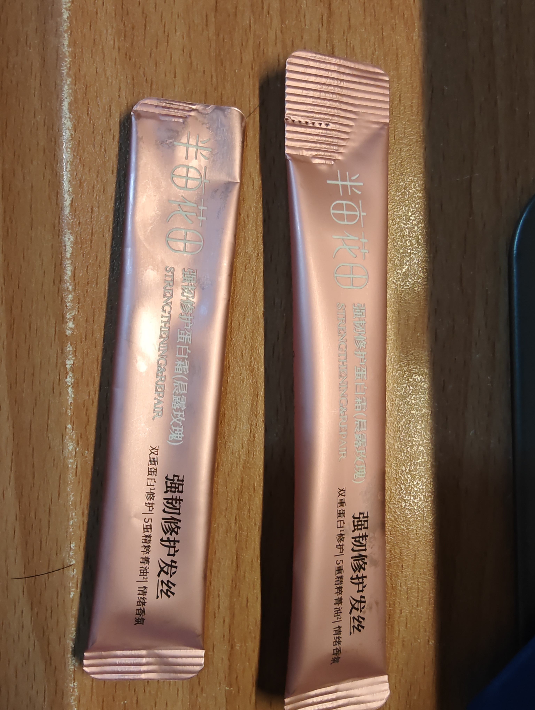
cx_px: 268
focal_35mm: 25
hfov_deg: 55.0
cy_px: 355
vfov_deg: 69.3
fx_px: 514
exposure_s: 1/25
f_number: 2
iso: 781
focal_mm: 2.32
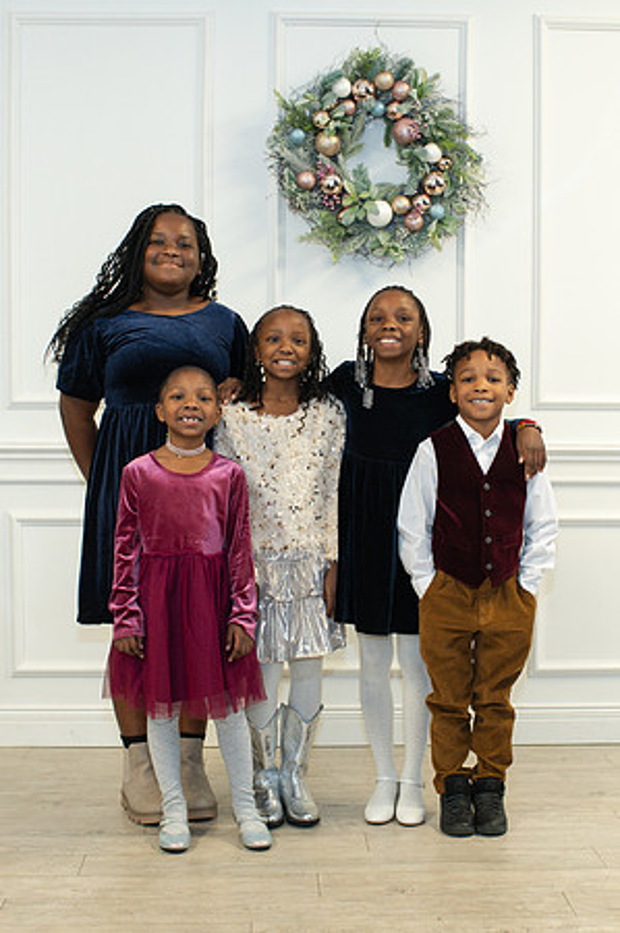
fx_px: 1495
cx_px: 321
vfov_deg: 34.6
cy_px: 509
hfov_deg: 23.4
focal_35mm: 58
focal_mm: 35
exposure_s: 1/200
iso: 560
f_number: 3.5
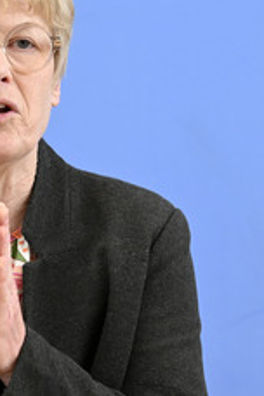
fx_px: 2068
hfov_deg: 7.3
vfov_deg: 10.9
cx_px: -20
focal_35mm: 188
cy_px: 137
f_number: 6.3
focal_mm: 95
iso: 2500
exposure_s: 1/500
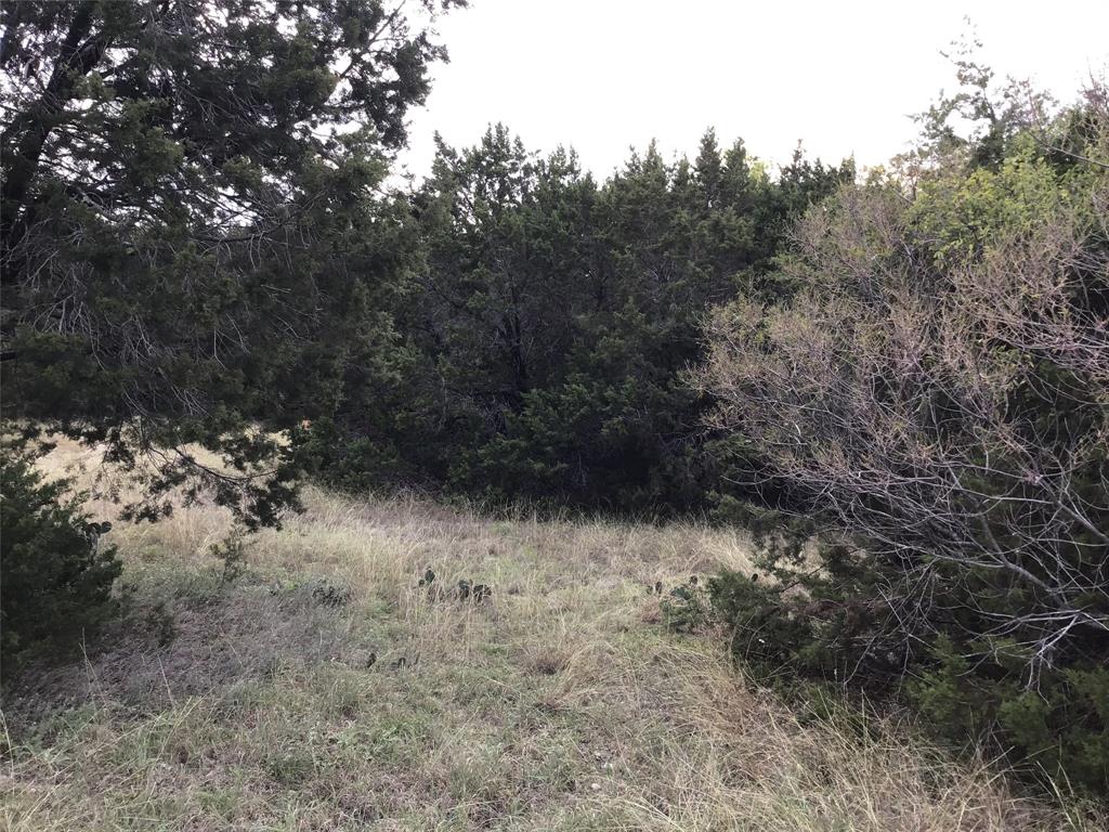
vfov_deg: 45.4
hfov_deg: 58.4
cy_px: 416
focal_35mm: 31
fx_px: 993
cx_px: 554
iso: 25
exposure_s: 1/60
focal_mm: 3.3
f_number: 2.4
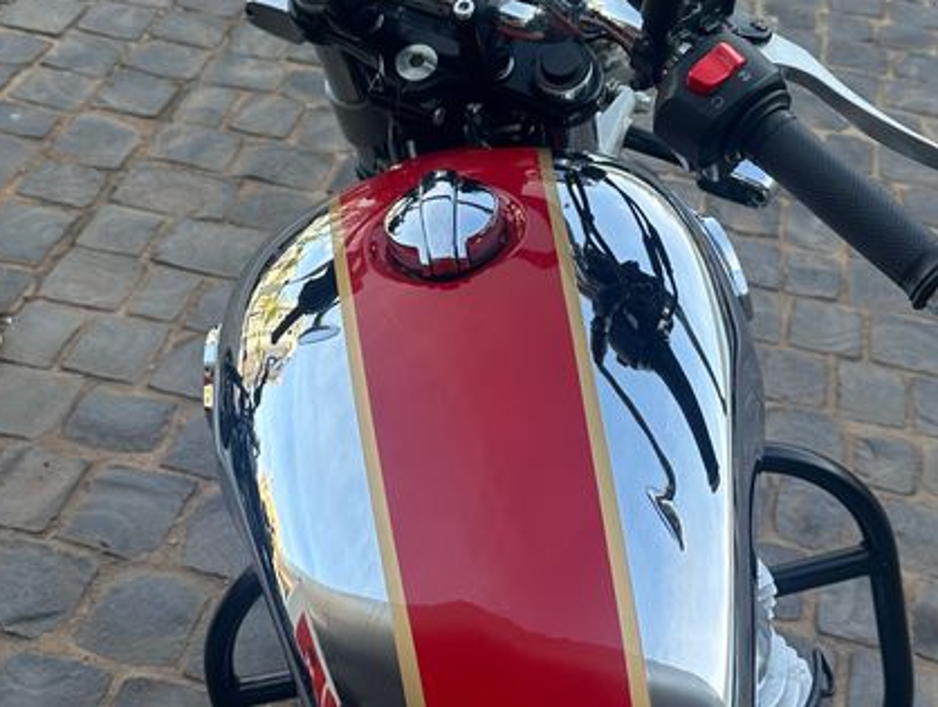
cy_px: 352
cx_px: 462
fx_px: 733
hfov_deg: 65.2
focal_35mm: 27
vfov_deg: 51.5
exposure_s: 1/331
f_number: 1.78
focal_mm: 6.86
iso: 80
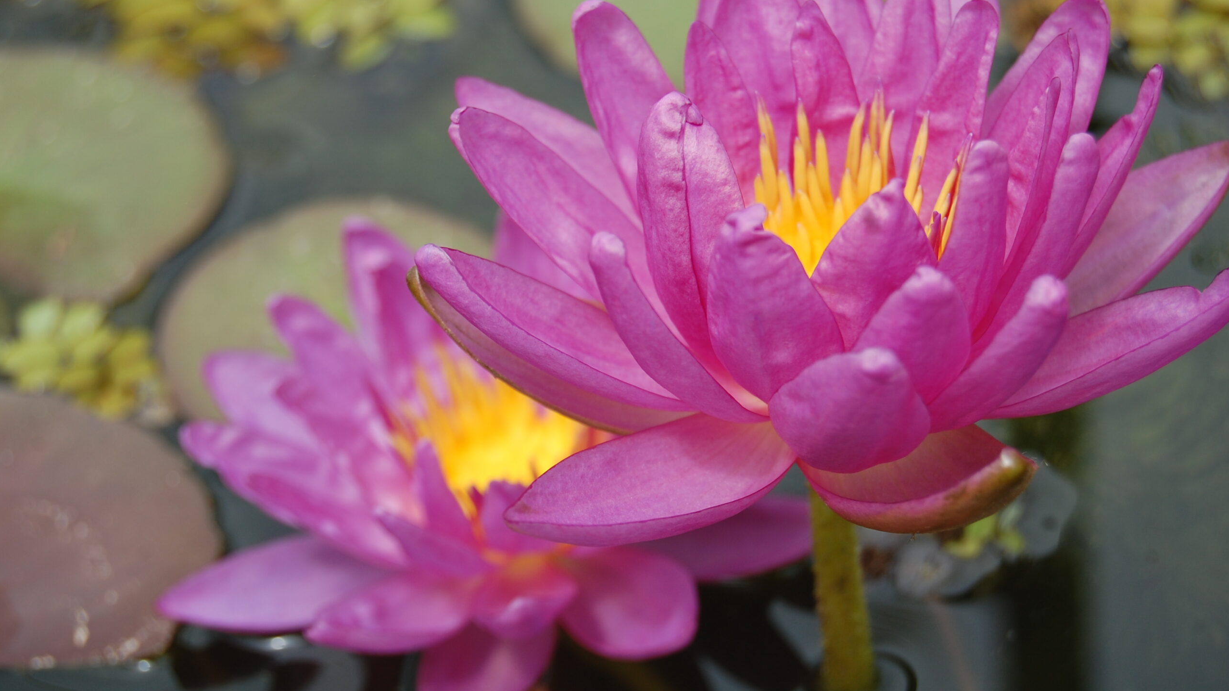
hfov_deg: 24.6
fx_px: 2820
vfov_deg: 14.0
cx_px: 614
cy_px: 289
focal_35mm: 87
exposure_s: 1/200
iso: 200
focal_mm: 55
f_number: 8
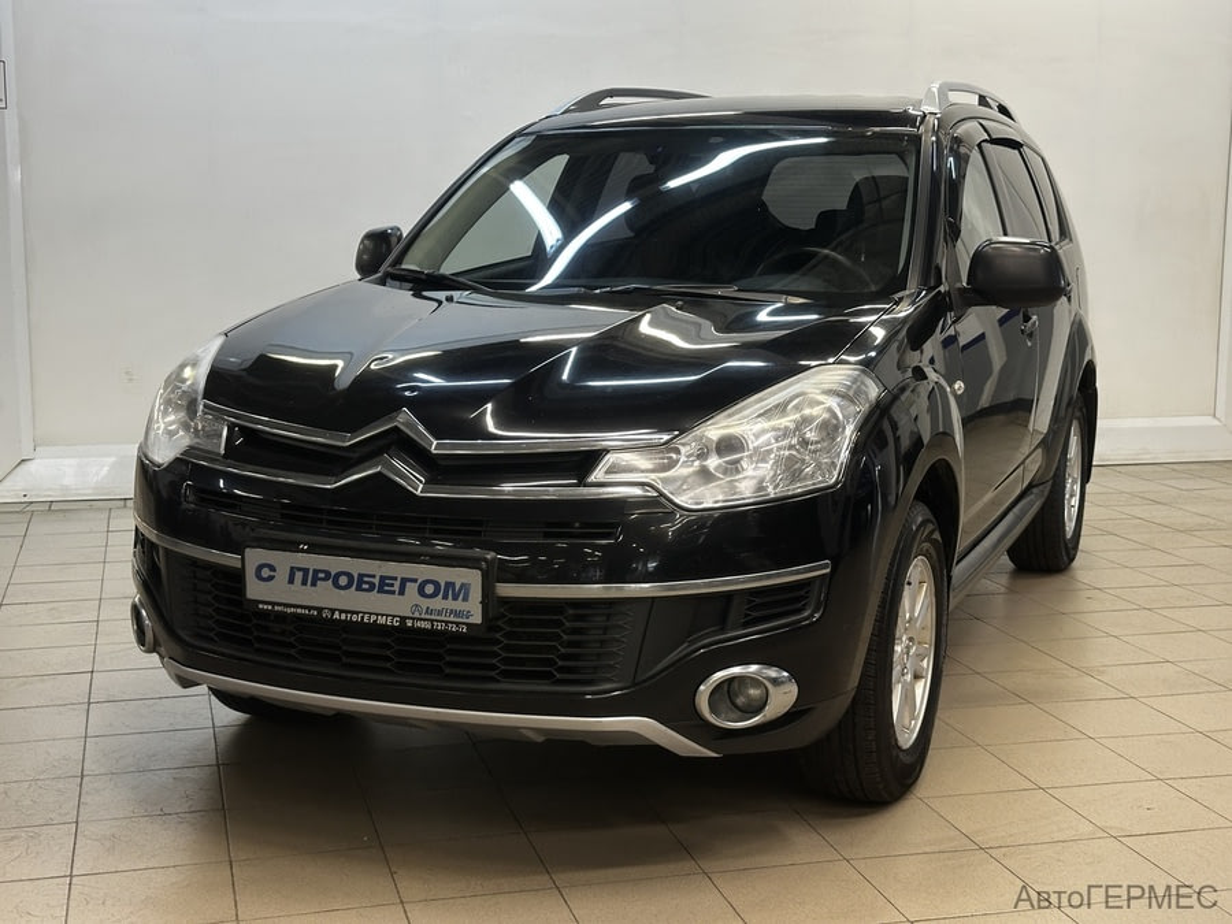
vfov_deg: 30.3
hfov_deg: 39.7
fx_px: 1708
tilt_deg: -8.5
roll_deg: -0.6
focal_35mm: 48
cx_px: 616
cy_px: 462
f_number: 1.78
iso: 100
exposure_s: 1/50
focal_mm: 6.86
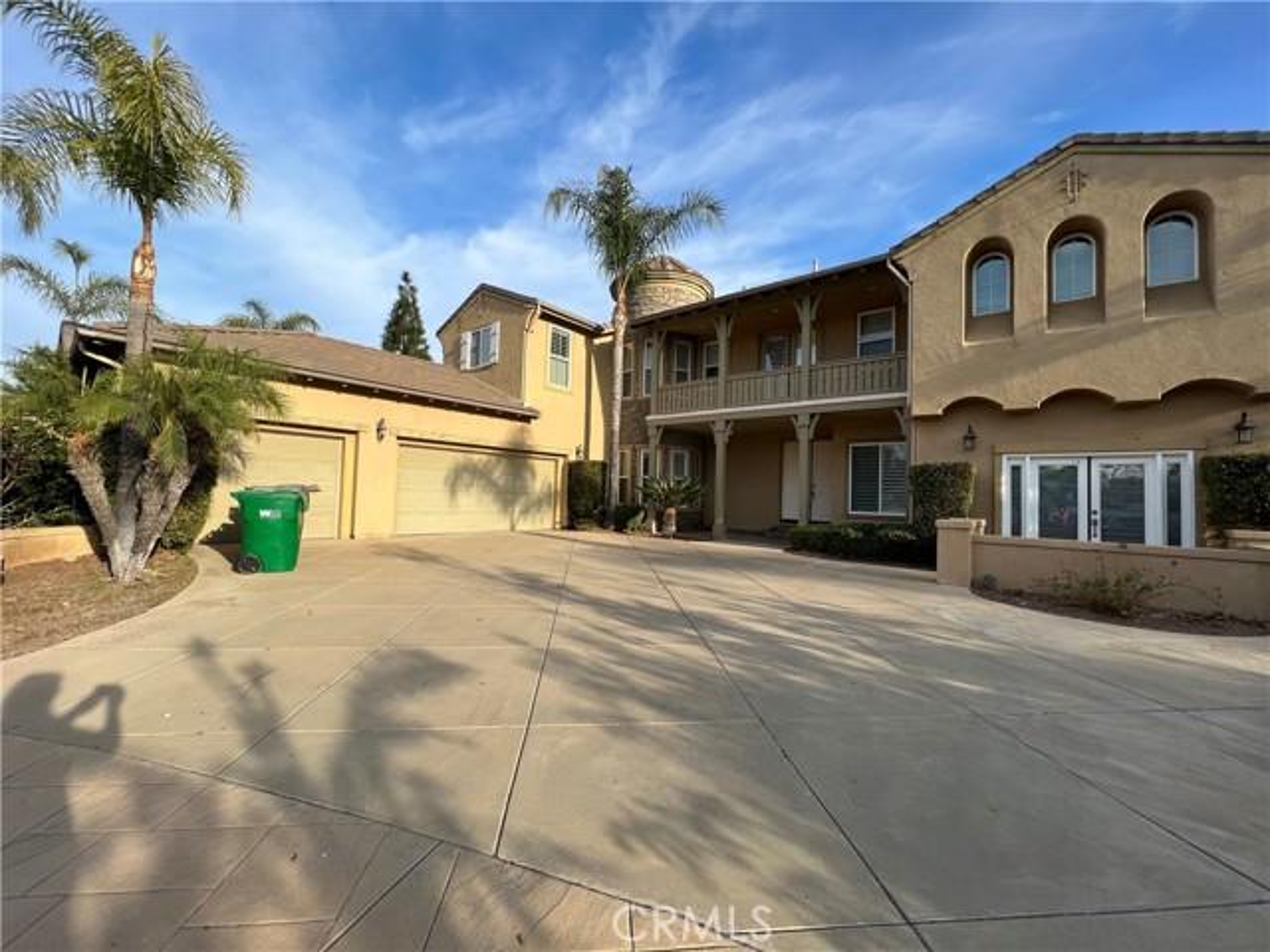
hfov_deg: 106.2
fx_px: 477
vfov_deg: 89.9
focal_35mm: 13
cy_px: 476
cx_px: 635
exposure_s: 1/911
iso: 32
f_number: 1.8
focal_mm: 1.57
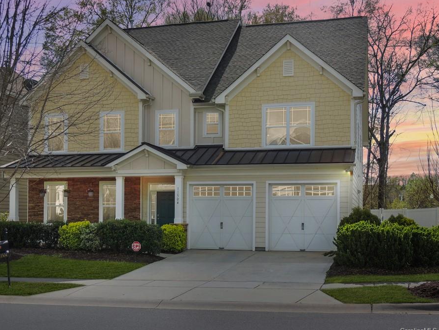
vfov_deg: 31.5
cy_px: 146
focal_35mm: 46
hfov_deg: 41.2
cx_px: 204
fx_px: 584
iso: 100
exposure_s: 1/640
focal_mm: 7.1
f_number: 3.3
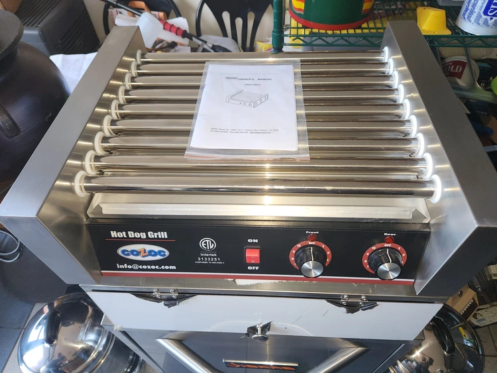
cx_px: 248
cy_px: 186
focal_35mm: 23
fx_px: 330
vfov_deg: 58.9
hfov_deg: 73.9
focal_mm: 5.4
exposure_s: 1/60
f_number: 1.8
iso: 80
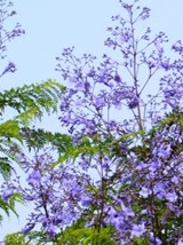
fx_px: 1215
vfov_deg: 11.5
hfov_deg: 8.6
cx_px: 56
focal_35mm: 172
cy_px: 120
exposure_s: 1/100
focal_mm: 17.4
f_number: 10
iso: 80
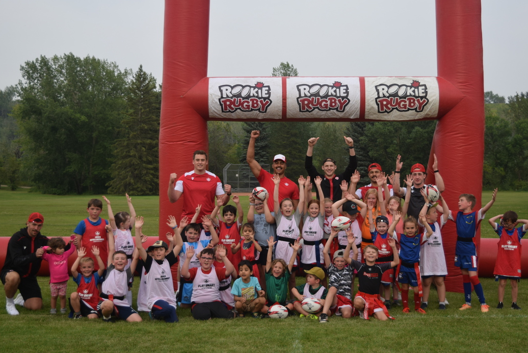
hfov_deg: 33.9
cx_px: 274
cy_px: 153
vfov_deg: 23.0
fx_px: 866
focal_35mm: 59
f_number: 4.5
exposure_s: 1/750
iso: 250
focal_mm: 34
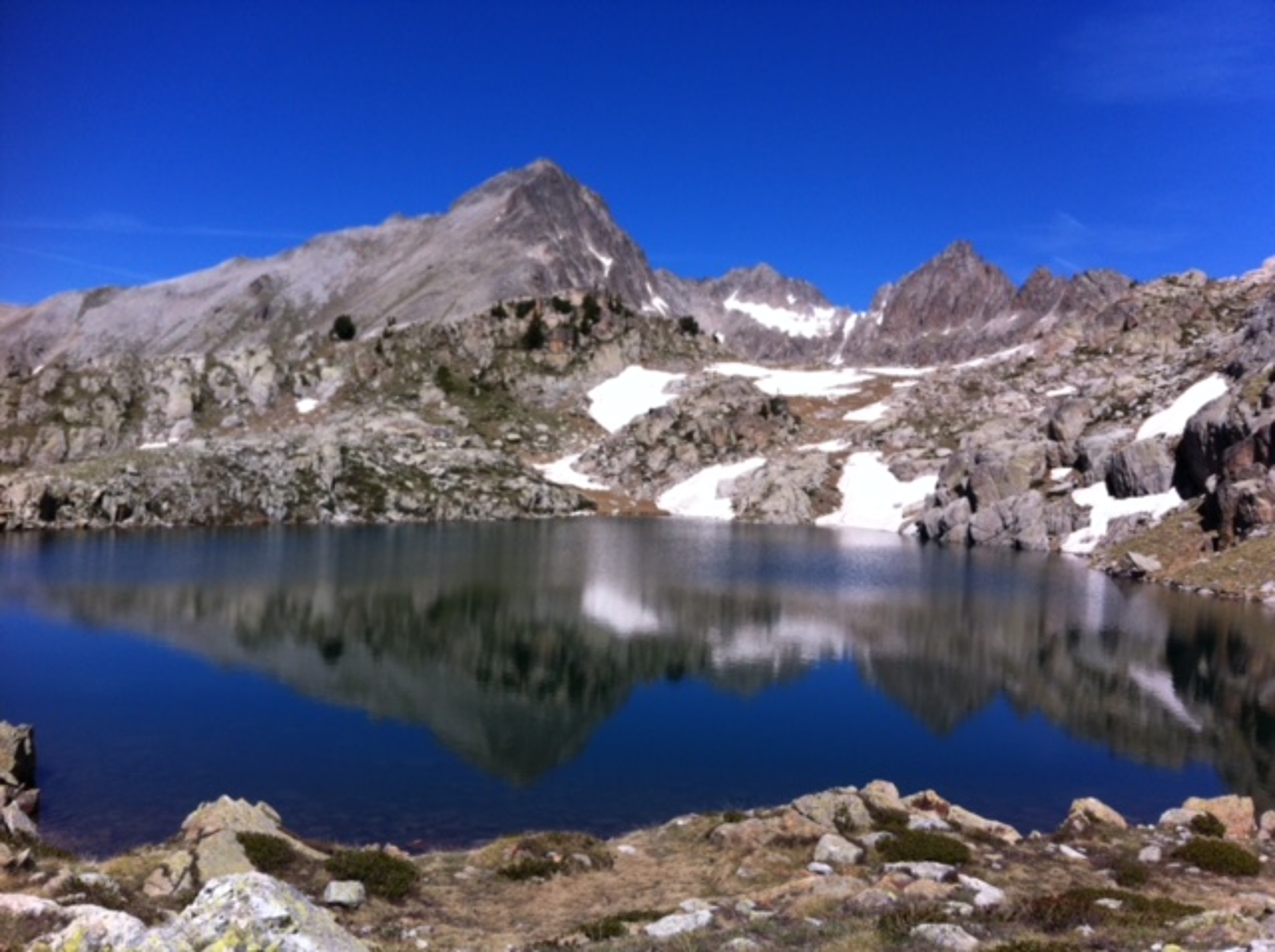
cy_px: 476
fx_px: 1287
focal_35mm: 35
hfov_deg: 52.7
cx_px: 638
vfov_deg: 40.6
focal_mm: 3.85
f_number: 2.8
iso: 80
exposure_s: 1/1676
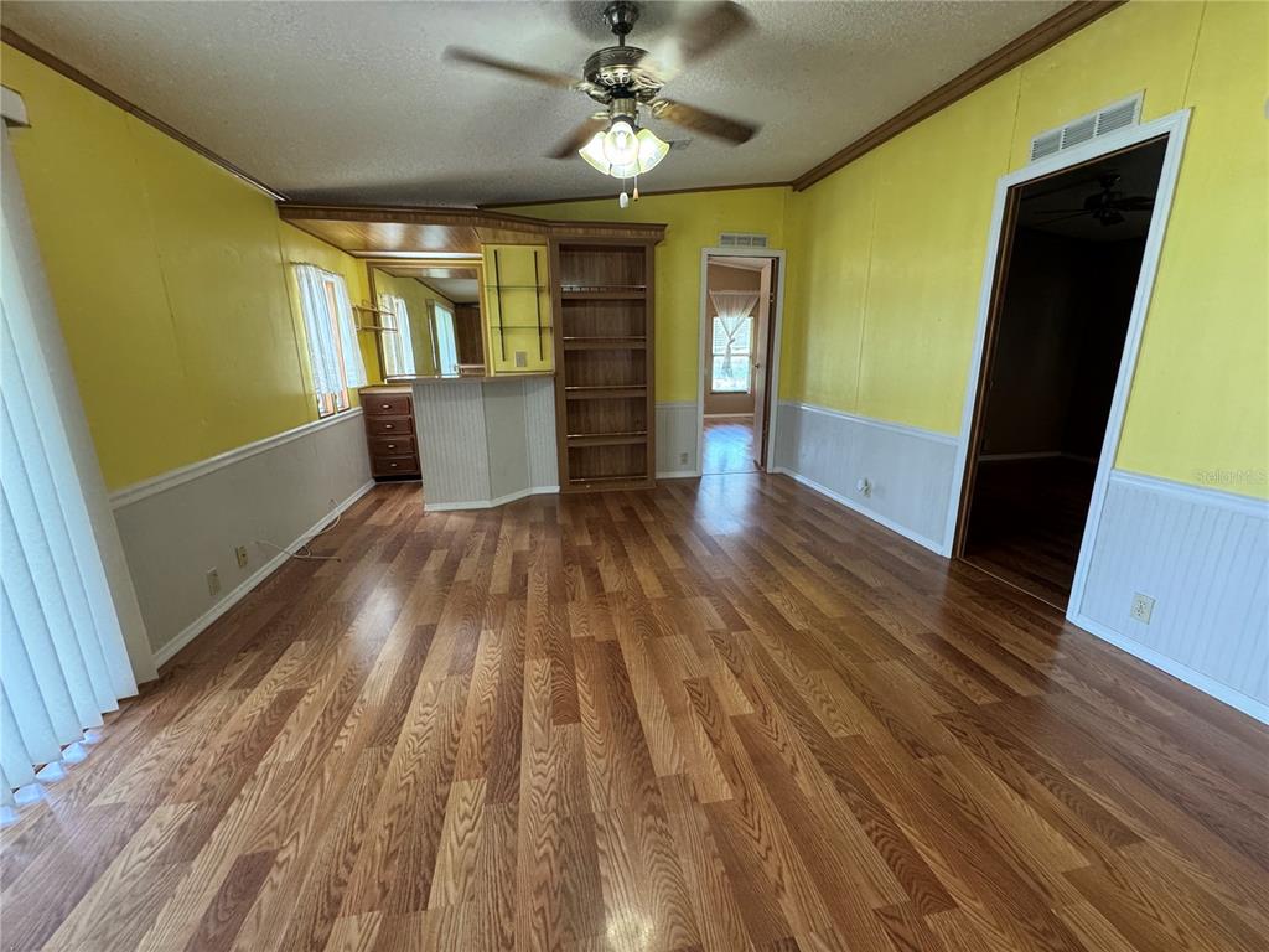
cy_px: 476
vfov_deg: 85.7
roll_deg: +0.1
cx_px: 634
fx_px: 513
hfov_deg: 102.1
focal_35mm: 14
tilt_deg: -16.3
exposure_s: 1/60
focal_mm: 2.22
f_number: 2.2
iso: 250
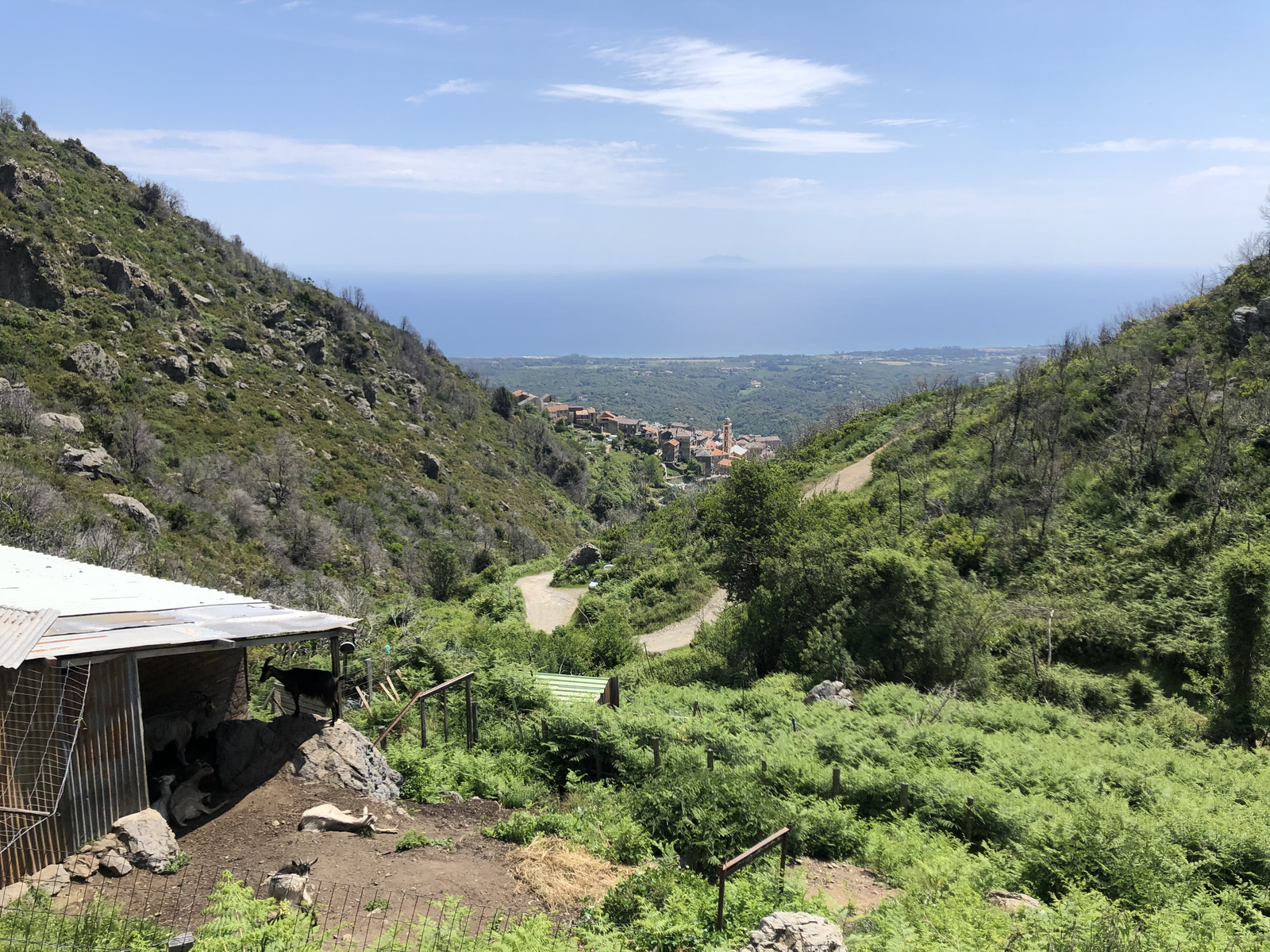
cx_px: 635
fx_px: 1027
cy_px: 476
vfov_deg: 49.7
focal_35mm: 28
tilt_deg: -12.0
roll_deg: +0.9
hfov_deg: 63.4
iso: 20
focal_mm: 4
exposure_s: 1/2315
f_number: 1.8
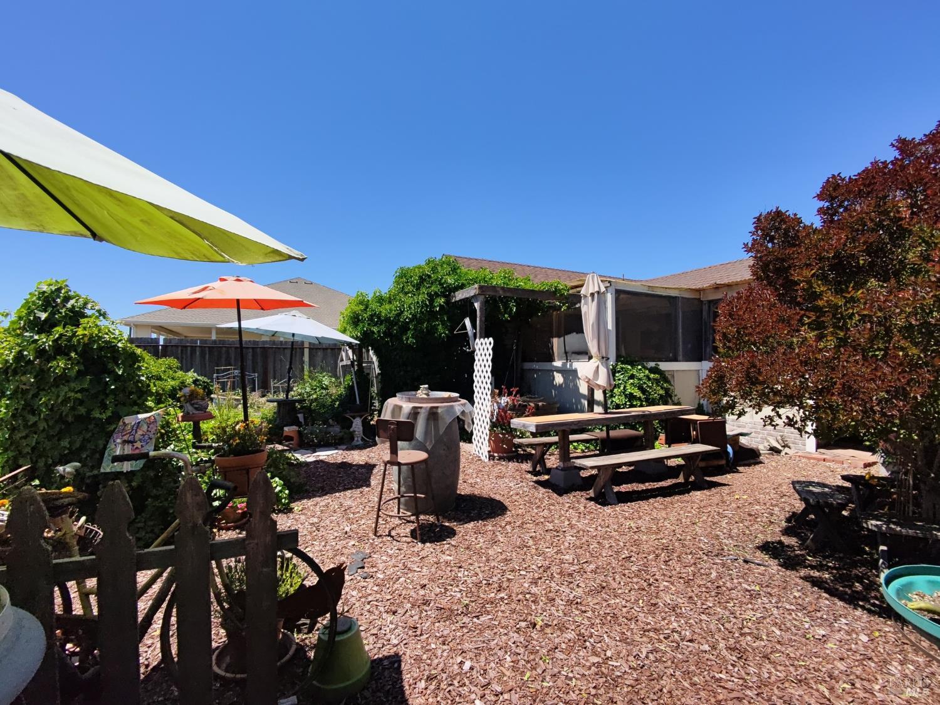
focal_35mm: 16
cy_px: 352
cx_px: 470
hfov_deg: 94.5
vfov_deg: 78.1
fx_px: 434
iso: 100
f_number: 2.55
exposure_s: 1/138
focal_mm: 16
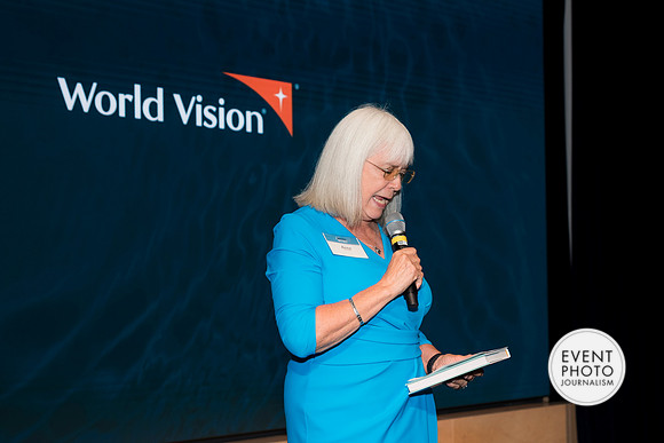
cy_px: 222
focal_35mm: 52
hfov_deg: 38.2
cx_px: 332
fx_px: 959
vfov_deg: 26.0
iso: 800
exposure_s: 1/125
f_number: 5
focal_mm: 52
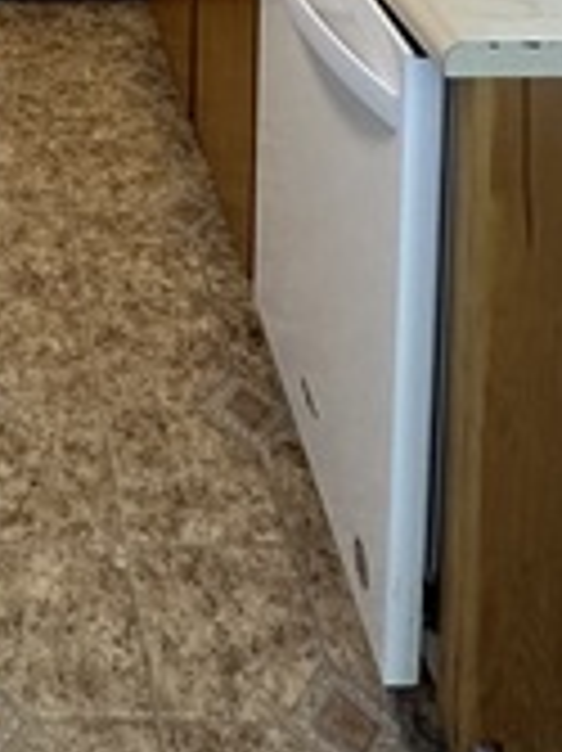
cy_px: -511
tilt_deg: -3.4
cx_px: -94
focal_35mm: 56
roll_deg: +1.2
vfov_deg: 23.3
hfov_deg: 24.0
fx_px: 1214
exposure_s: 1/120
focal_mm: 2.22
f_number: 2.2
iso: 200
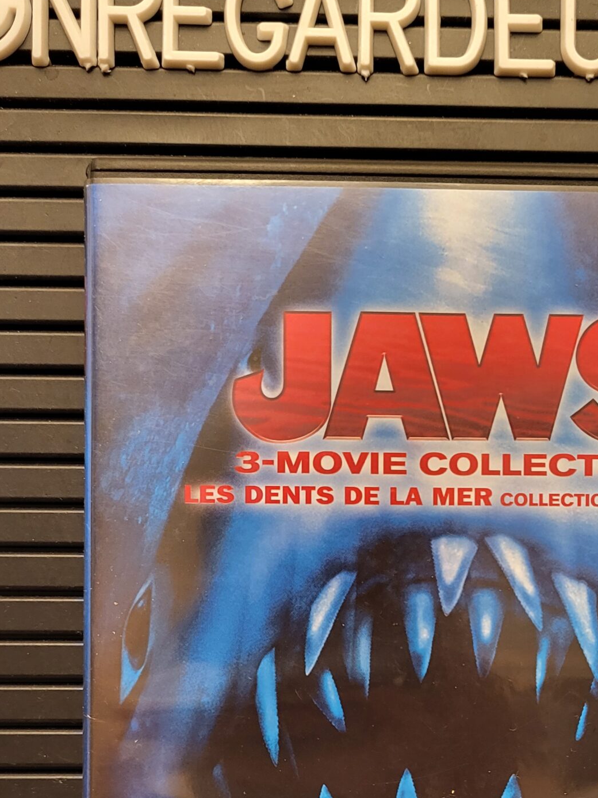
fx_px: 1106
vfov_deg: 38.6
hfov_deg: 29.9
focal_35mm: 48
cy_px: 600
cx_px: 422
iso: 250
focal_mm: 5.4
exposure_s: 1/40
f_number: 1.8
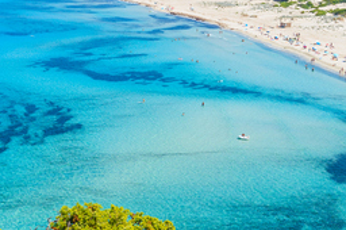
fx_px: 653
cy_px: 102
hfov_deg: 28.7
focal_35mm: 68
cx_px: 46
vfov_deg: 20.0
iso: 100
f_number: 11
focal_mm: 24
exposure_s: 1/100
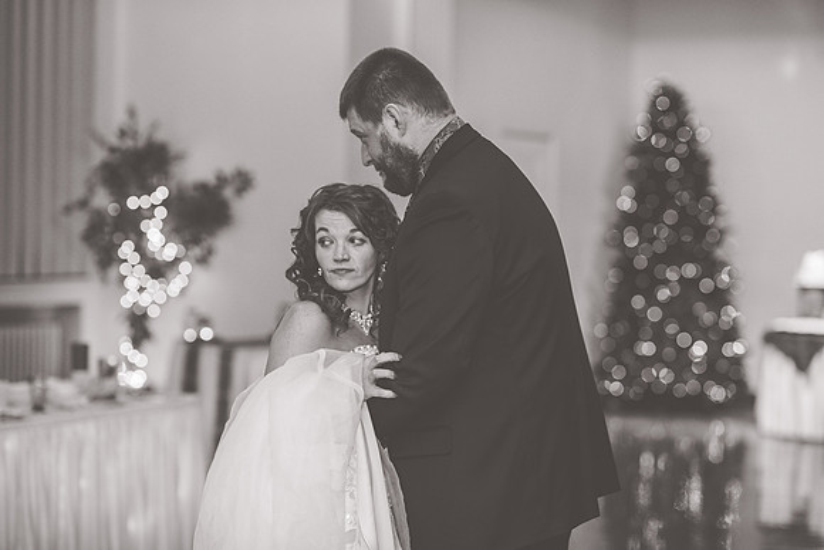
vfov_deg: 15.7
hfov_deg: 23.3
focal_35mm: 87
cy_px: 268
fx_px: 1994
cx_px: 422
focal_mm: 85
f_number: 2.2
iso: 640
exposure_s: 1/125
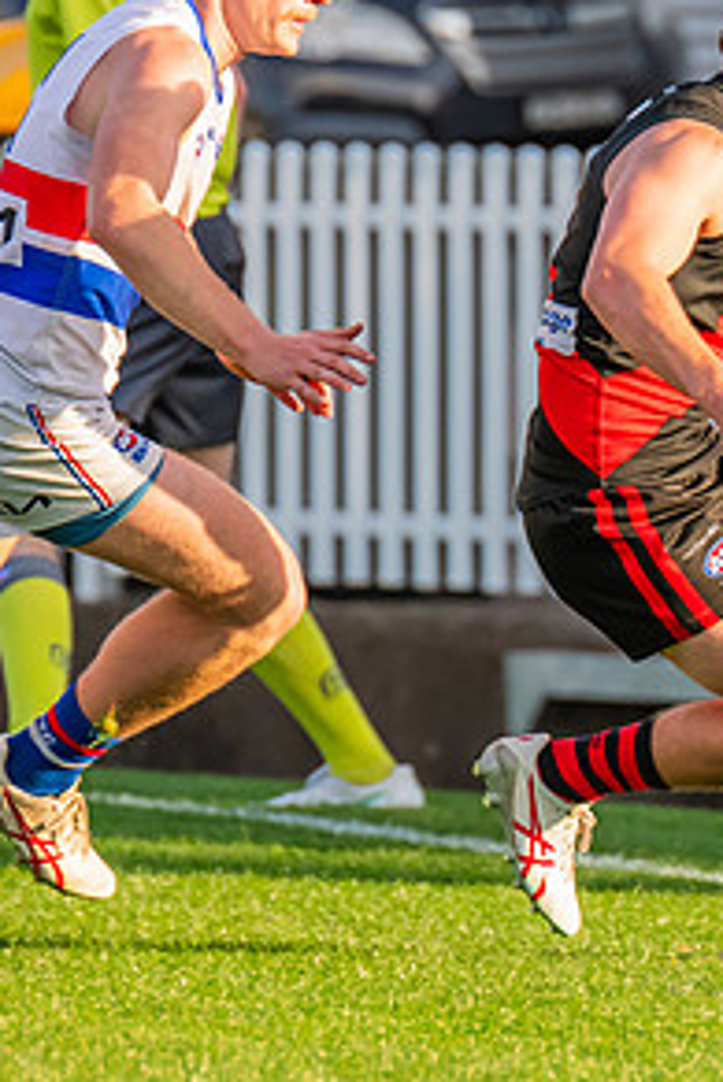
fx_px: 30538
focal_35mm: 1015
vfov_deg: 2.0
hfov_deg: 1.4
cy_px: 409
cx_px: 926
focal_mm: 380
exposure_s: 1/1250
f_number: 5.6
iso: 800
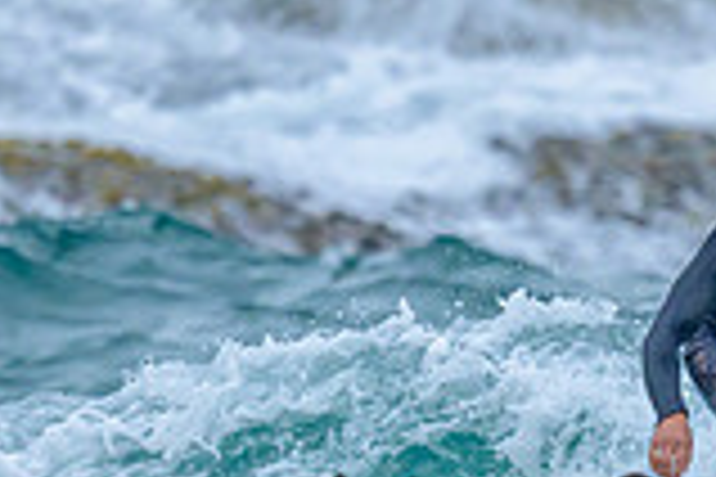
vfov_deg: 0.3
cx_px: 1003
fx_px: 79569
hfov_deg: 0.5
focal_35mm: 4001
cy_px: 372
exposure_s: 1/3200
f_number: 6.3
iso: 900
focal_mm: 800
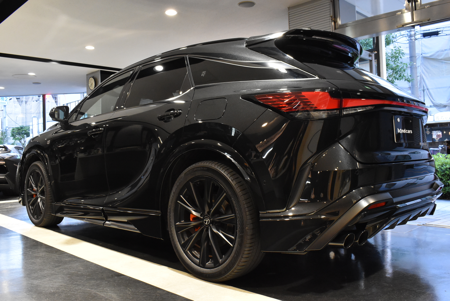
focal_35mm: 32
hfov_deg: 59.5
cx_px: 225
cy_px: 150
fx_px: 394
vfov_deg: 41.8
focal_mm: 21
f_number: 8
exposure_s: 1/30
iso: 2800
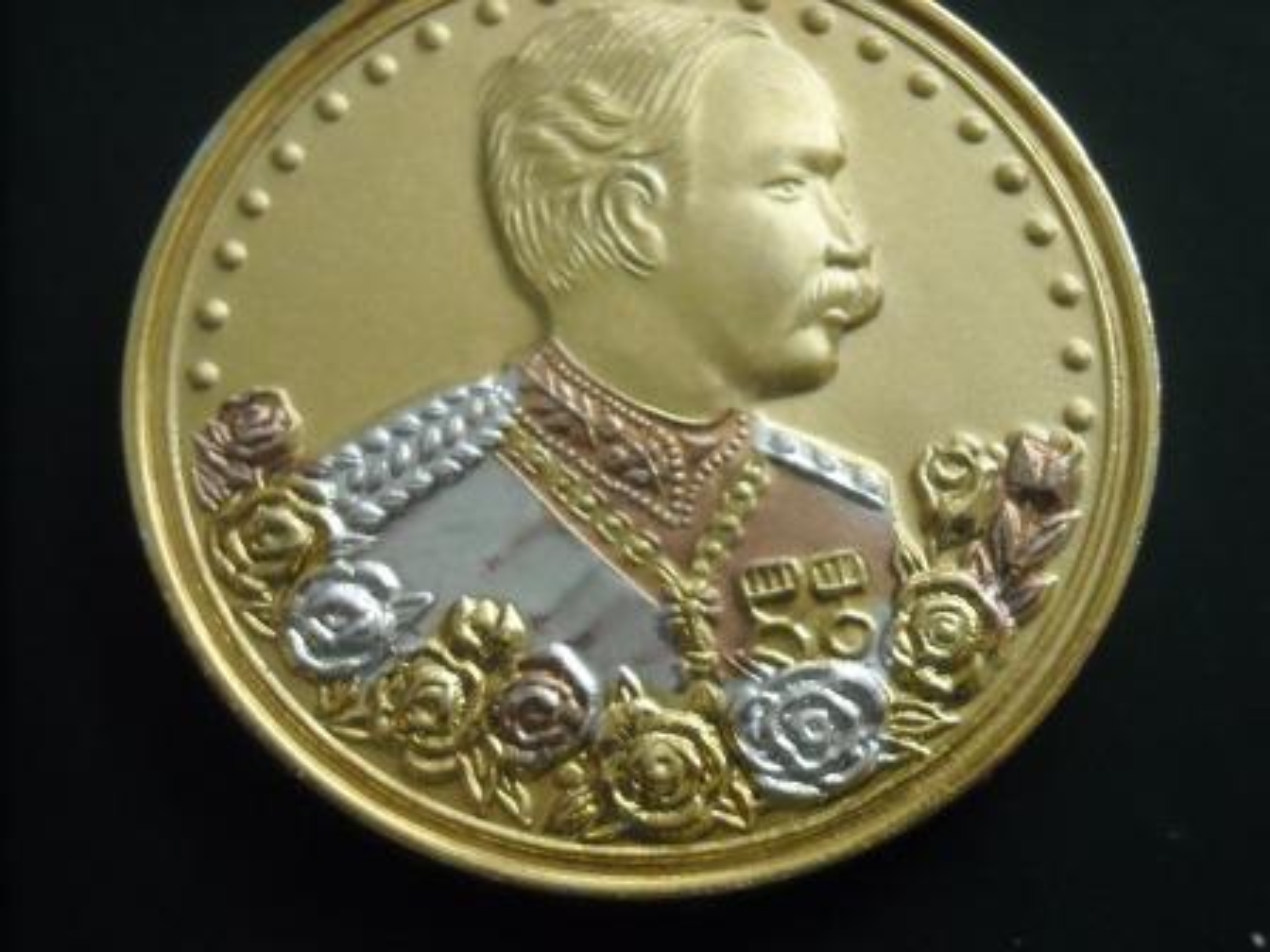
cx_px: 635
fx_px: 3852
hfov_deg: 18.7
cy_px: 476
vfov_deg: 14.1
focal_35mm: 105
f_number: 4.7
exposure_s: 1/67
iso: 800
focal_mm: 17.1
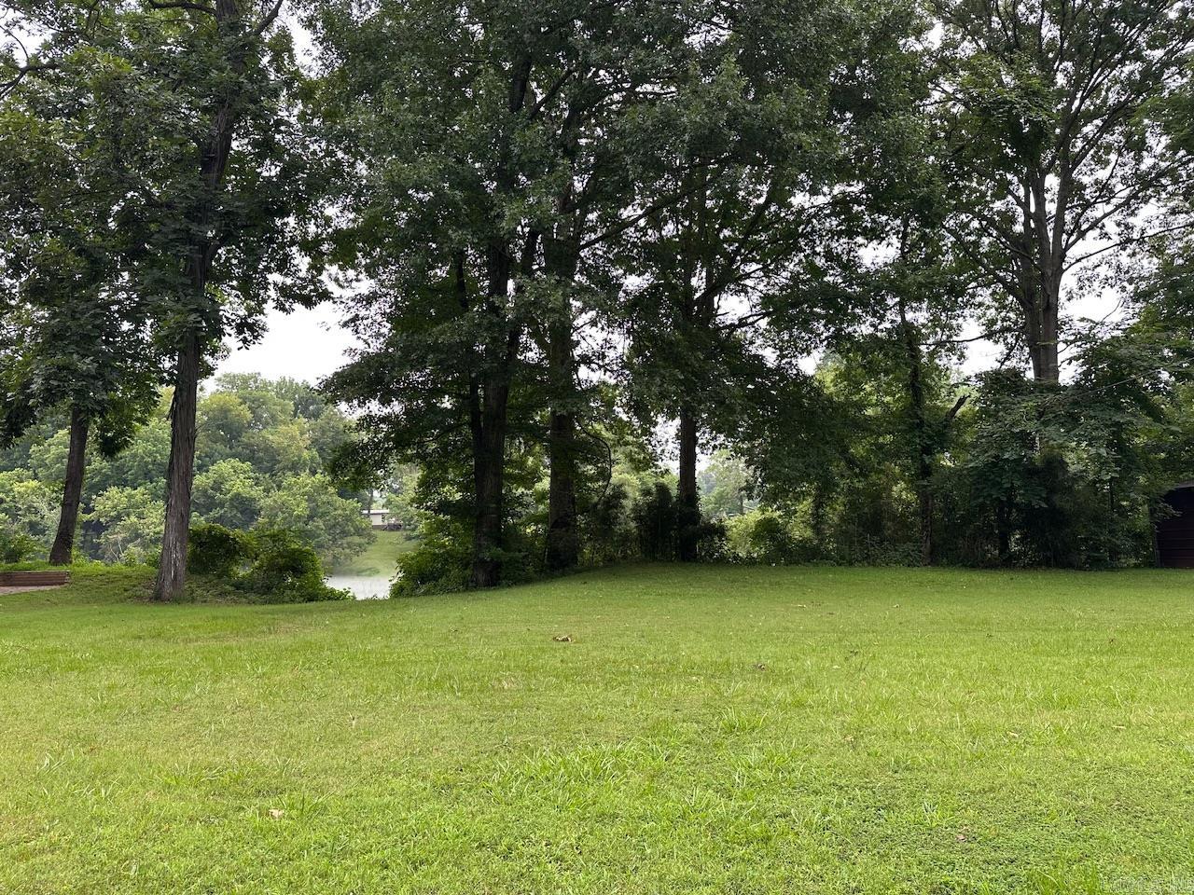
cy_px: 448
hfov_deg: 71.6
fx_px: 828
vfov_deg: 56.8
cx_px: 597
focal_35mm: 24
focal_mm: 6.86
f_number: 1.78
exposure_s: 1/186
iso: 64
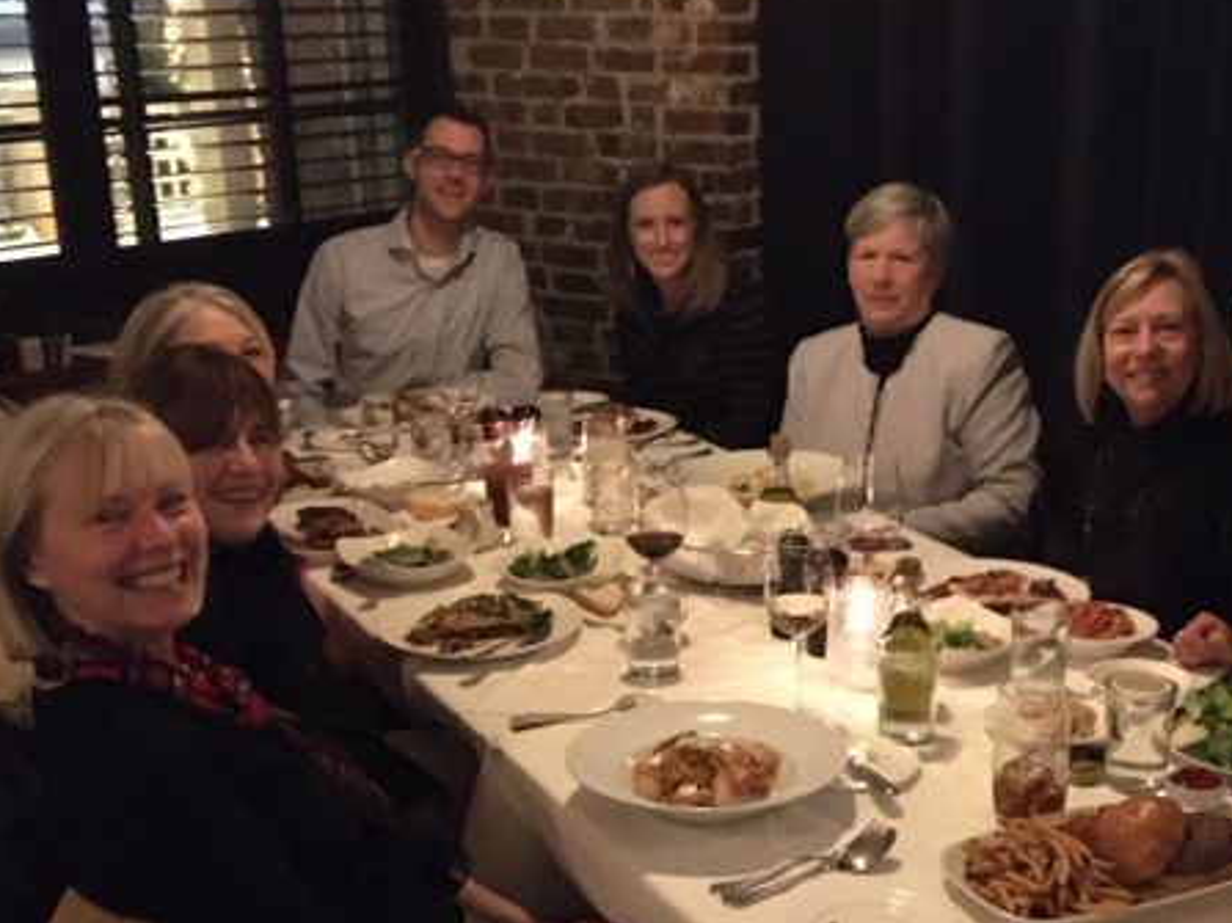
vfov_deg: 28.9
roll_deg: +0.5
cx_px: 744
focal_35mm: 50
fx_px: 1779
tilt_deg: -18.4
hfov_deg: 38.0
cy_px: 599
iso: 1250
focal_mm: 4.15
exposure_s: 1/15
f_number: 2.2
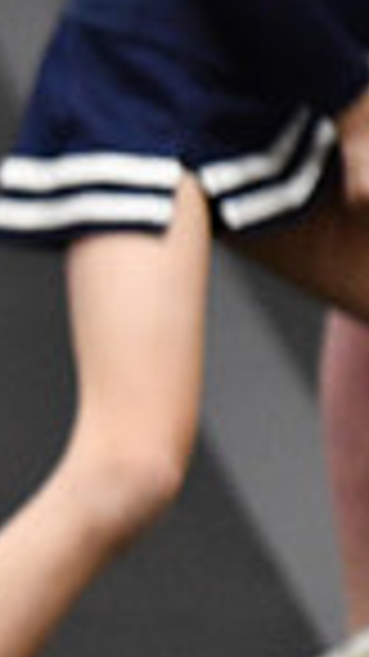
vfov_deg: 1.7
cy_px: 425
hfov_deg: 1.0
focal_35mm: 1252
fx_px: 21803
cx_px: -738
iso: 5000
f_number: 2.8
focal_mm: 200
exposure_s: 1/800
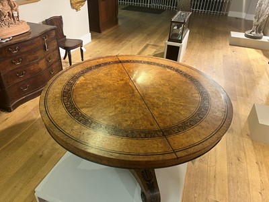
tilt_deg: -33.4
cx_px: 134
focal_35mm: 26
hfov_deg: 67.3
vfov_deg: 53.1
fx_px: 202
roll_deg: -3.4
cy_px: 101
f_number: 1.6
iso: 100
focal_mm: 5.1
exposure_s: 1/50
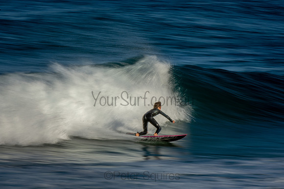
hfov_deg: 3.4
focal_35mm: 600
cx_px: 142
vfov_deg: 2.3
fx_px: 4734
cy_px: 94
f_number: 36
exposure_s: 1/20
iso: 100
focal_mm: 400
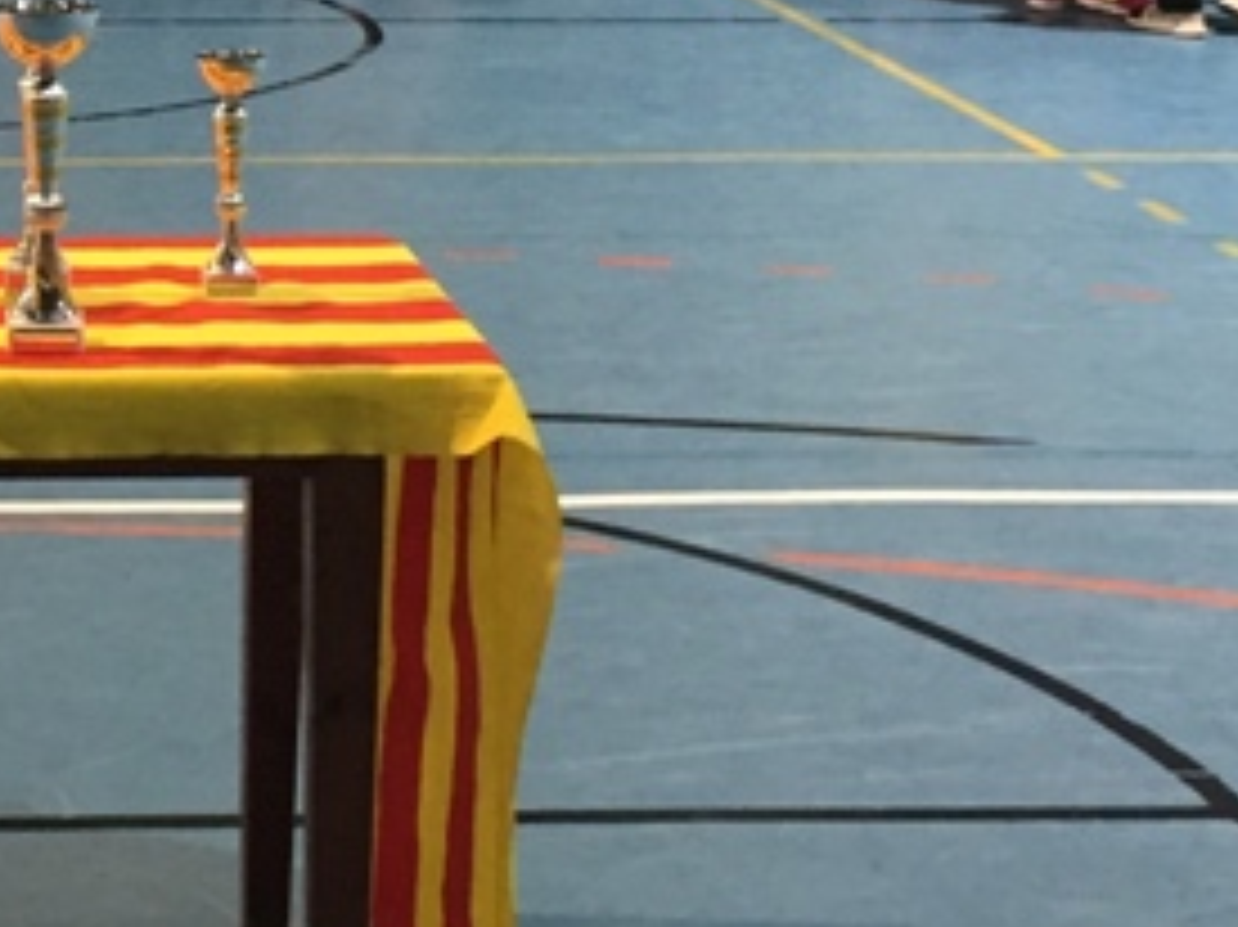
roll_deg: -0.6
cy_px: -94
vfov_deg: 13.4
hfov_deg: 17.6
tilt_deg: -6.3
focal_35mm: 108
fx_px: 3861
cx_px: -122
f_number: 2.2
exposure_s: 1/33
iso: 160
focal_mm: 4.15
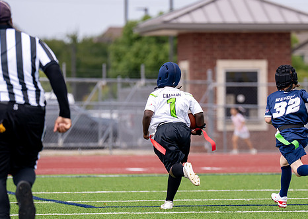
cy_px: 123
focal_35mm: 471
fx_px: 4116
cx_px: 228
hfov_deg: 4.3
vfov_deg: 3.1
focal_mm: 200
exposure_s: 1/2000
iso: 125
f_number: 2.8
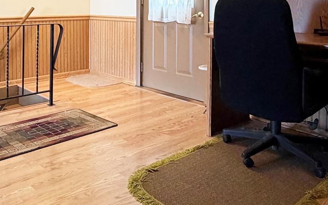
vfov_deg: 29.7
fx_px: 366
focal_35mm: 41
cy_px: 12
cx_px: 123
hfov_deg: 47.8
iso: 400
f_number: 2.2
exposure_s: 1/60
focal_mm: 2.22
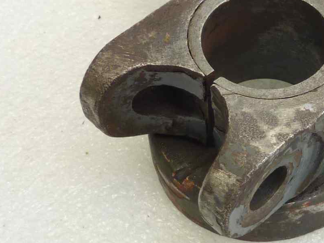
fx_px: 749
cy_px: 91
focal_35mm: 80
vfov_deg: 18.4
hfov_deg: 22.9
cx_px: 361
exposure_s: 1/10
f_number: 3.3
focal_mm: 4.1
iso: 80
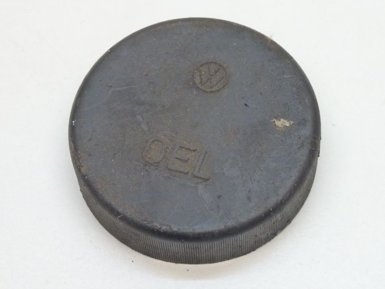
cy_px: 142
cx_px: 197
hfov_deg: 31.7
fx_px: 679
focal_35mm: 61
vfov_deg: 24.0
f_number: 3.9
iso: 400
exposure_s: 1/15
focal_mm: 9.7
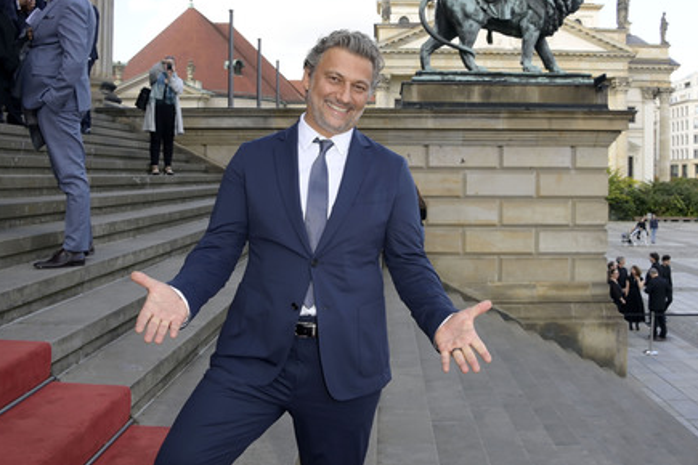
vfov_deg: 45.0
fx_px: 562
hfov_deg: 63.7
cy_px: 229
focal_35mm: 29
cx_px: 352
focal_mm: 28
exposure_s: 1/200
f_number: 7.1
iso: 400
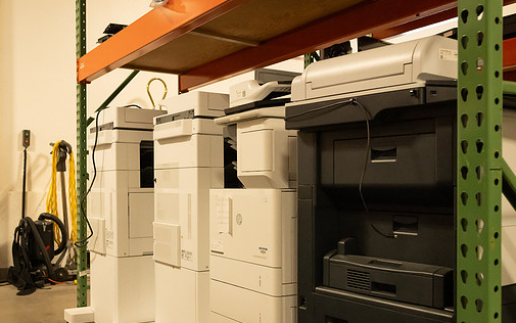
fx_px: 577
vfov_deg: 31.2
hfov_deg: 48.2
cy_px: 190
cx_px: 254
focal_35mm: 41
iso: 6400
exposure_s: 1/200
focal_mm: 30
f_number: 5
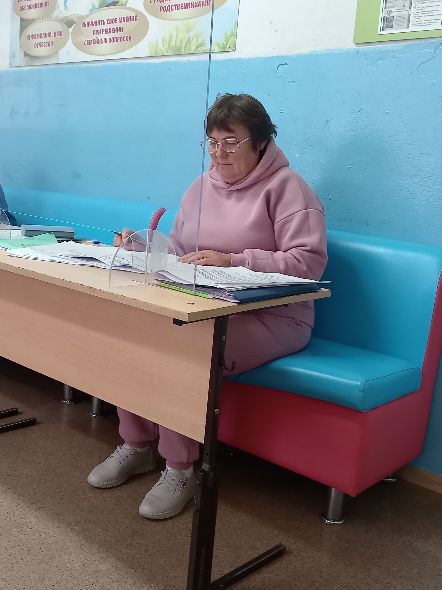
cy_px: 295
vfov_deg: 49.0
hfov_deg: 37.7
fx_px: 647
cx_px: 221
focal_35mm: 38
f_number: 1.8
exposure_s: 1/20
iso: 783
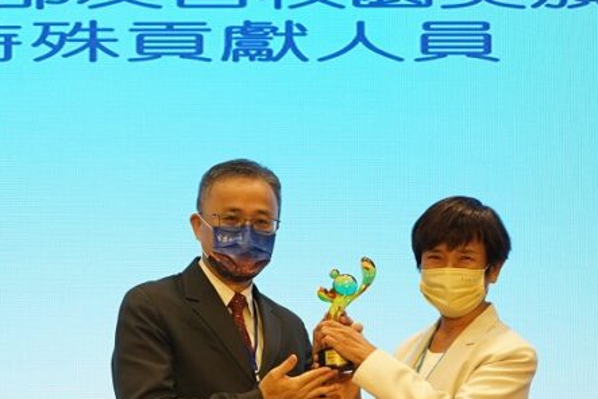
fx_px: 1729
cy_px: 346
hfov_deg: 19.6
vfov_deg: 13.1
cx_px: 234
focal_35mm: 104
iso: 250
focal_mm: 45
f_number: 3.5
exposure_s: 1/60
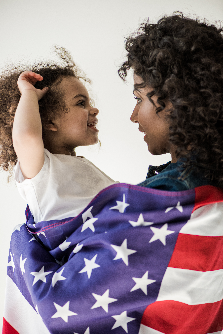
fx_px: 975
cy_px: 167
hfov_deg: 13.1
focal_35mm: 105
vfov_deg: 19.5
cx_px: 112
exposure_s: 1/1000
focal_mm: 105
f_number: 3
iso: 640
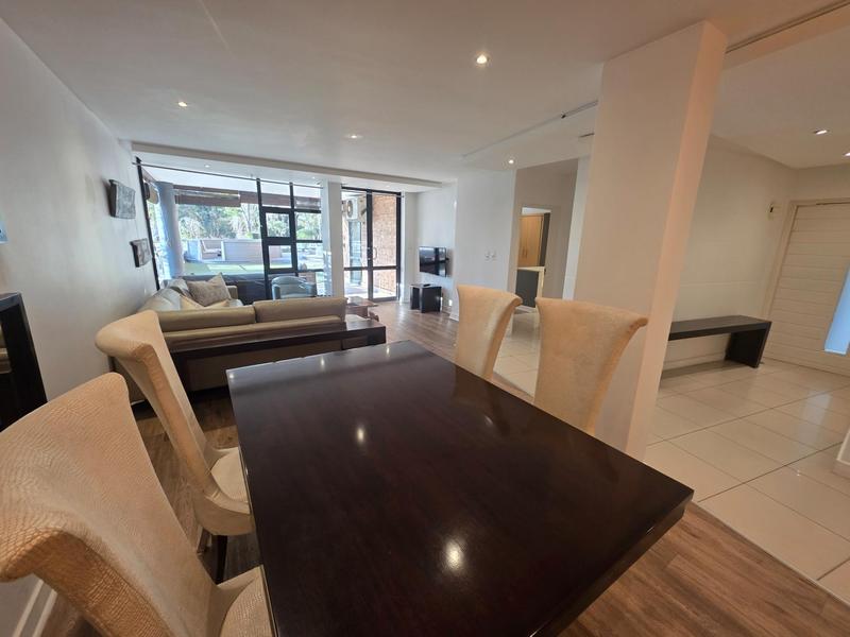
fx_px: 319
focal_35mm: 13
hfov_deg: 106.2
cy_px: 318
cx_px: 425
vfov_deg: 89.9
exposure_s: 1/100
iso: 160
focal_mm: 2.2
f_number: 1.9
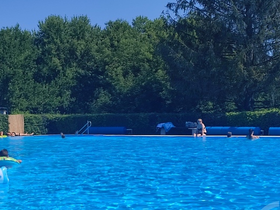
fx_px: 308
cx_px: 109
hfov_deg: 48.6
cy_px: 106
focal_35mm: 38
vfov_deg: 37.7
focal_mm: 6.04
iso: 50
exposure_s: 1/1141
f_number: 1.9
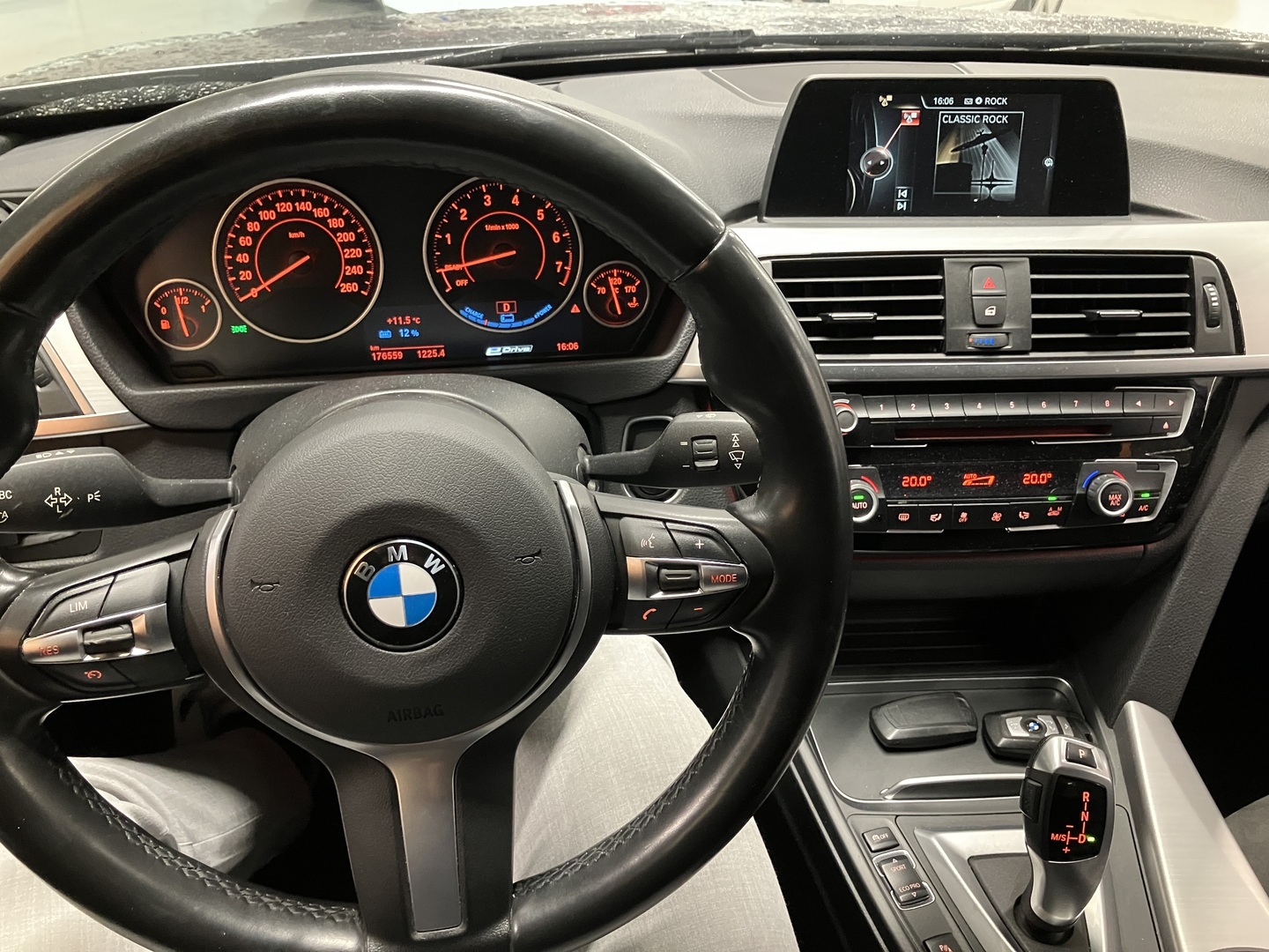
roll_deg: -0.6
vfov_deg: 49.7
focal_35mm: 28
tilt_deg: -34.1
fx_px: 1026
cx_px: 634
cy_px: 476
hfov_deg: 63.4
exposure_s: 1/30
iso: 500
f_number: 1.8
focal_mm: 3.99
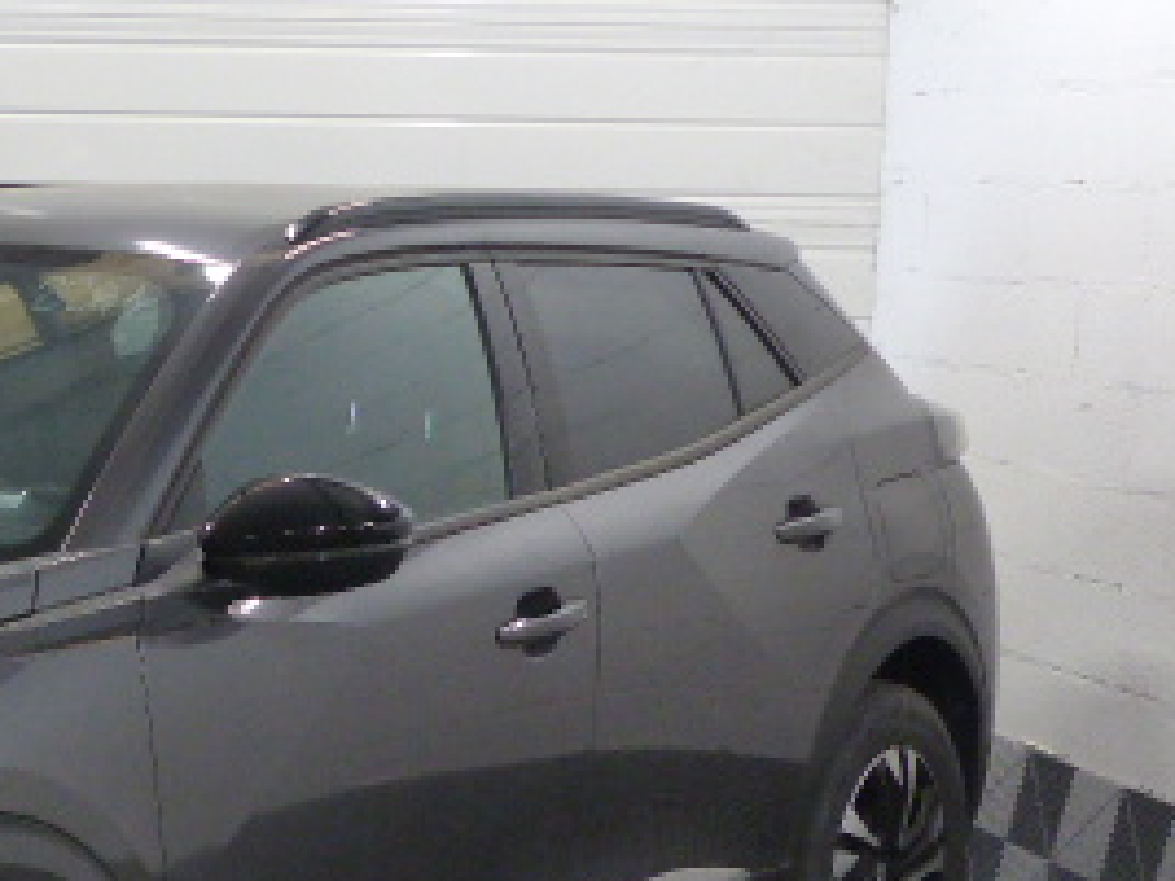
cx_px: -193
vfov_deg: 17.1
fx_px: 2919
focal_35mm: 86
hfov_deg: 21.3
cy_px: 627
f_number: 2.8
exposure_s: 1/50
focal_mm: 6.3
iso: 400
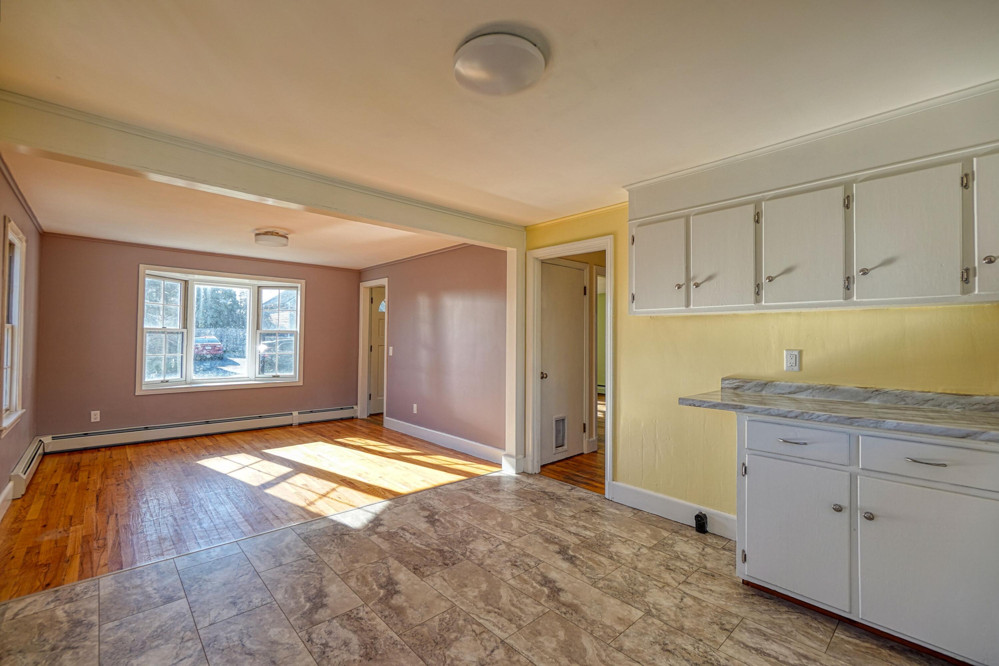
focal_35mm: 15
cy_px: 333
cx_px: 500
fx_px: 416
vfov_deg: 77.3
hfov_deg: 100.4
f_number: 5
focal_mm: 10
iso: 100
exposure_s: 1/30
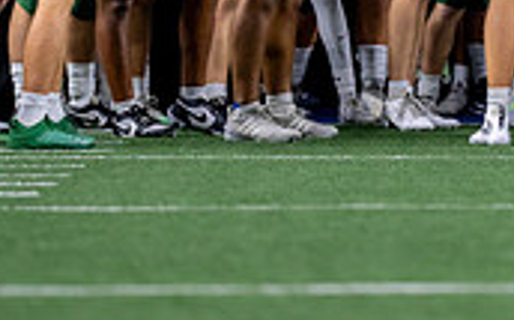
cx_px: 651
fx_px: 7624
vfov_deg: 2.4
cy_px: -250
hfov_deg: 3.9
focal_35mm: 545
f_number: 1.8
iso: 1000
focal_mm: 135
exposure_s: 1/1250
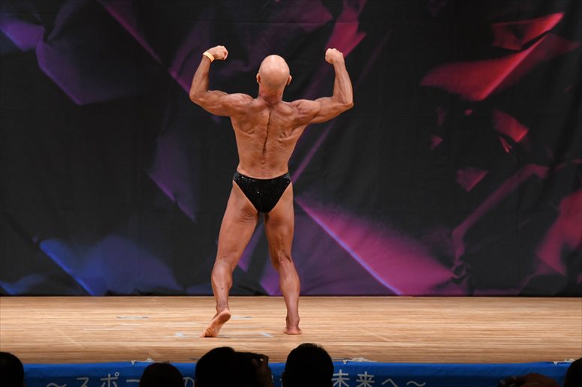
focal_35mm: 270
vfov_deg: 5.1
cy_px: 194
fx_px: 4363
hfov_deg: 7.6
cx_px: 291
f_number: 5.6
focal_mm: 180
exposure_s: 1/400
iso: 3200
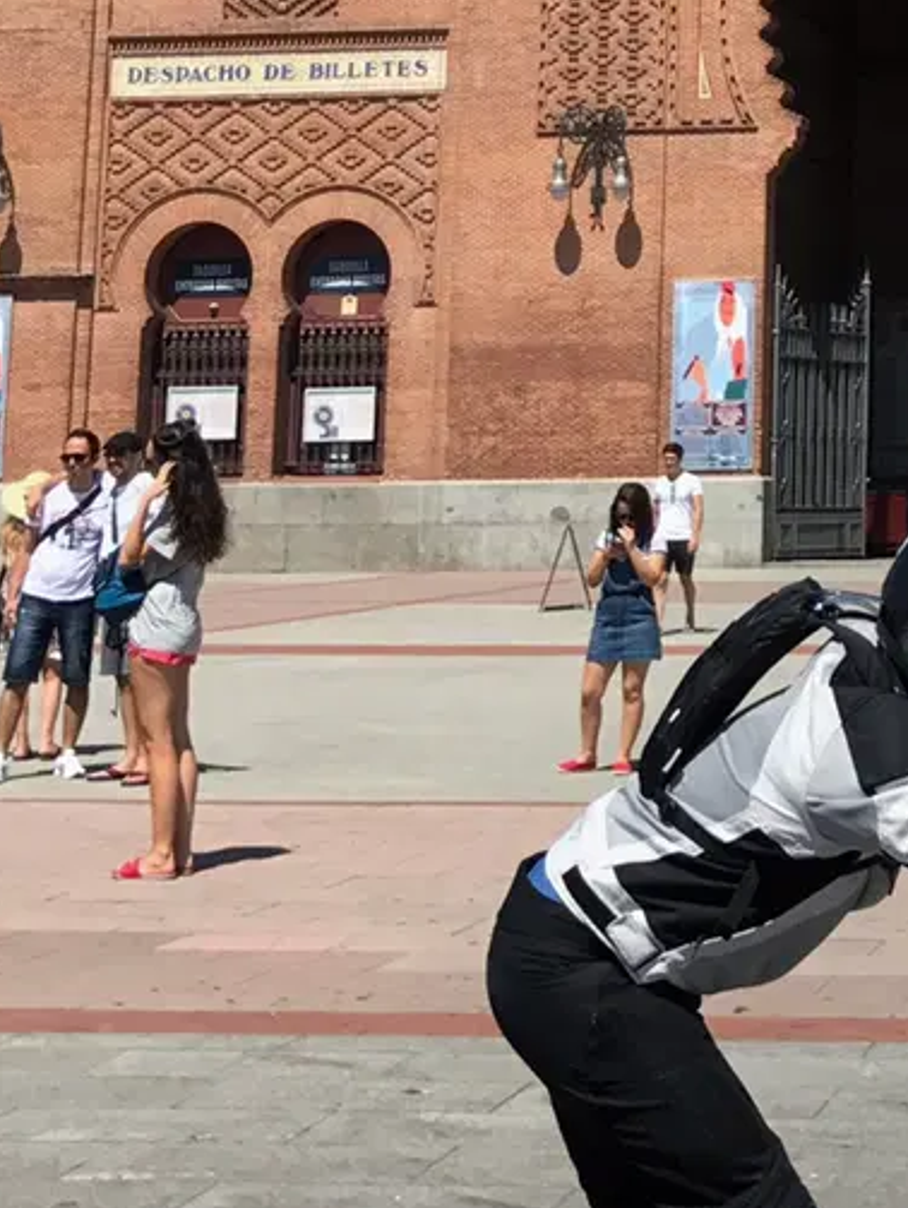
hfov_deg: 16.0
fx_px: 3109
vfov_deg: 20.9
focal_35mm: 89
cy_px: -139
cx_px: 1088
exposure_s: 1/2660
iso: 20
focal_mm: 3.99
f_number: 1.8
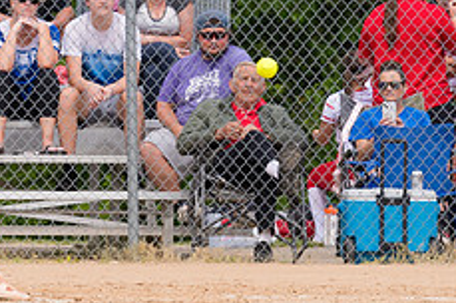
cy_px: 96
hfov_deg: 2.7
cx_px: -115
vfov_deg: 1.8
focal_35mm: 760
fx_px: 9613
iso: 320
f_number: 5.6
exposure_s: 1/1600
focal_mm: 200
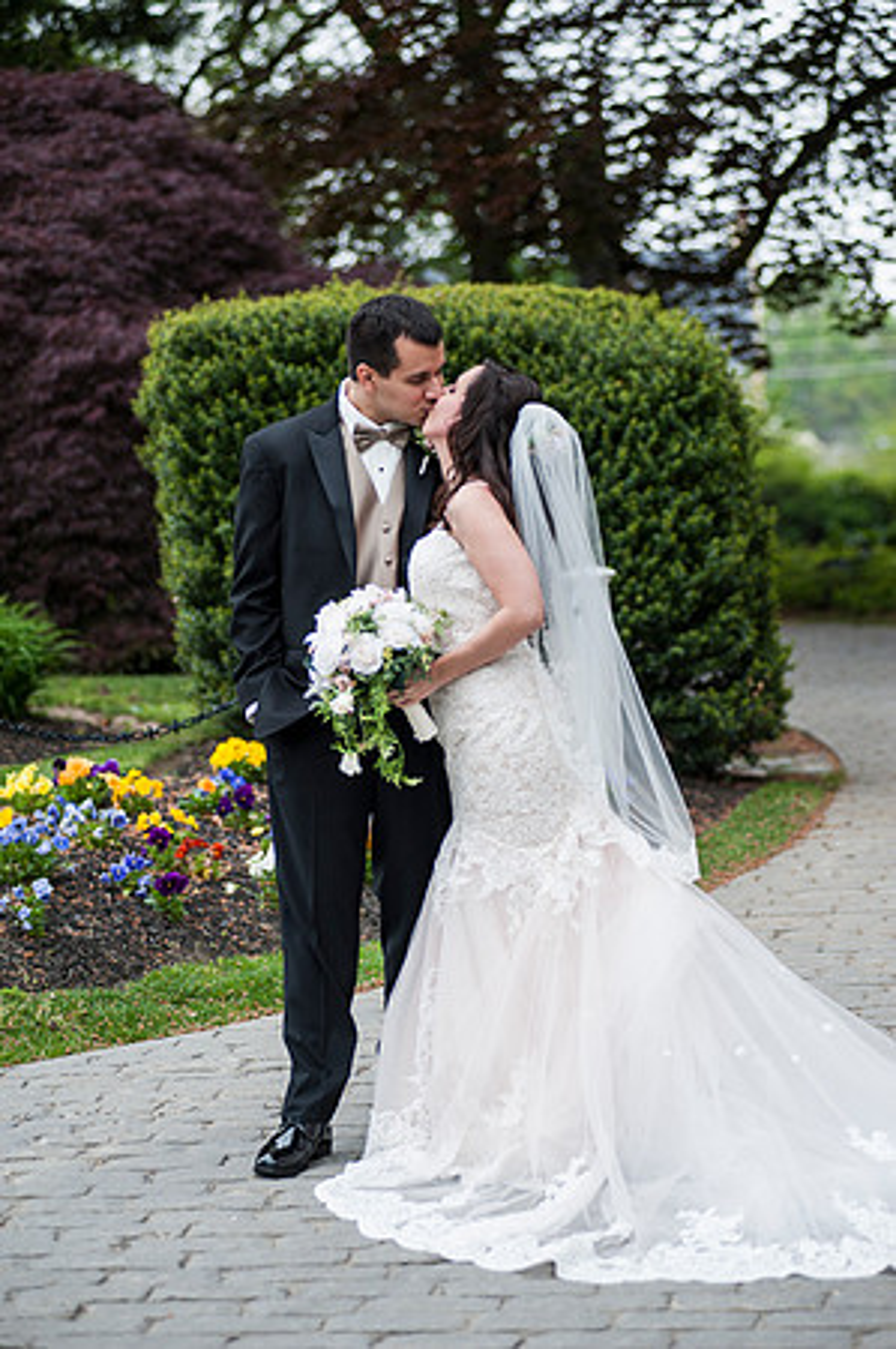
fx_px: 4191
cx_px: 448
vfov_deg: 18.3
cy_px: 674
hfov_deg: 12.2
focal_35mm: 112
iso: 200
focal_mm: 112
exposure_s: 1/1250
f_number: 3.2
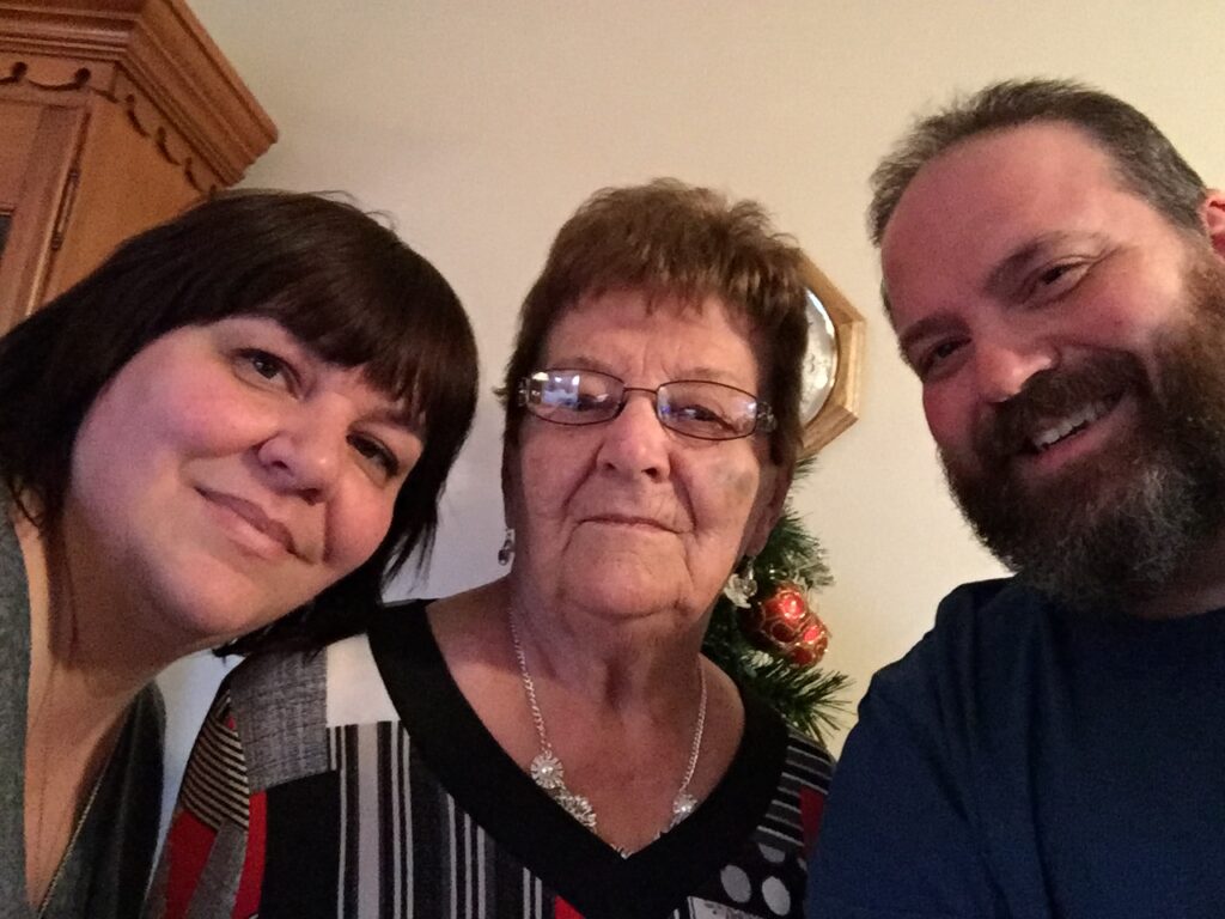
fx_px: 1097
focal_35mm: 31
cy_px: 460
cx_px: 612
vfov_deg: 45.4
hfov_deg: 58.4
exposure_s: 1/15
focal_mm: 2.65
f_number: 2.2
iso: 640
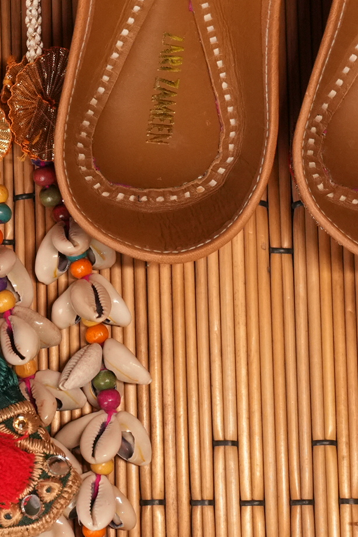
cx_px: 22
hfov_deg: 7.7
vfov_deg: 11.6
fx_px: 2639
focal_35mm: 177
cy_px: 172
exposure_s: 1/320
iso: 1250
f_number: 5
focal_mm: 34
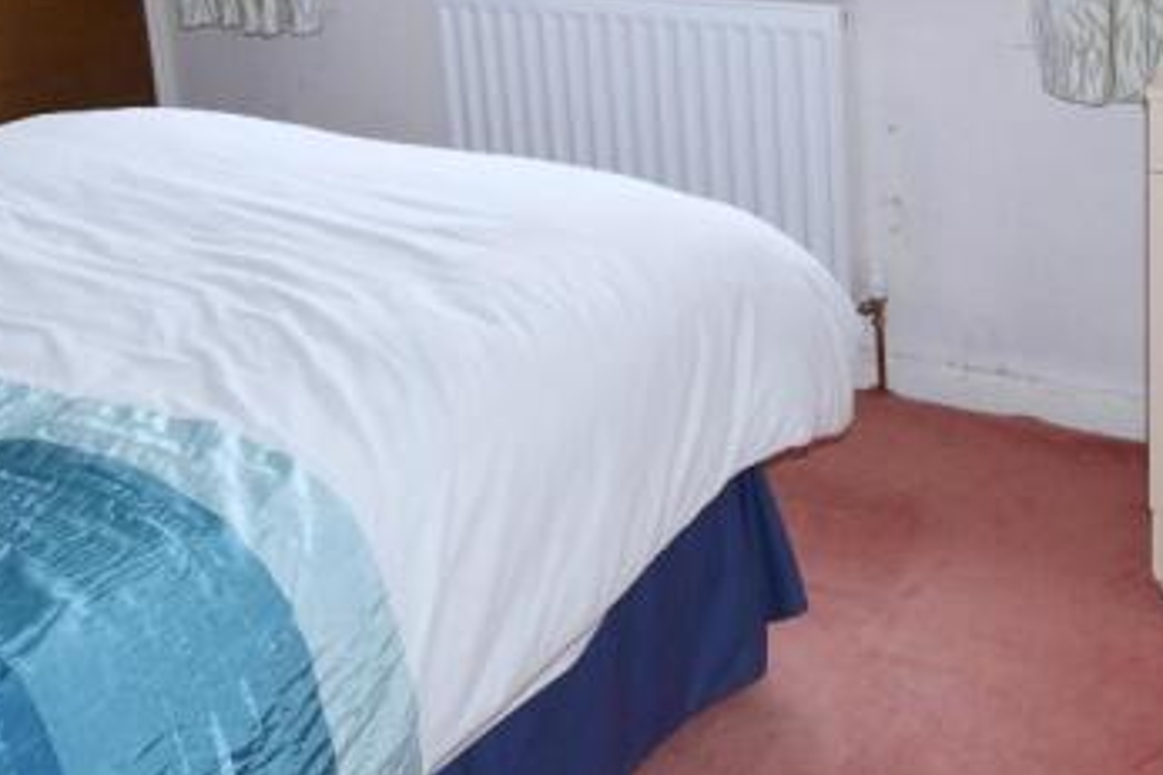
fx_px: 1647
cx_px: 645
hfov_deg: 38.9
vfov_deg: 25.5
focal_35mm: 51
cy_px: 49
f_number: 4.5
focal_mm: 18
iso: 800
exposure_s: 1/80
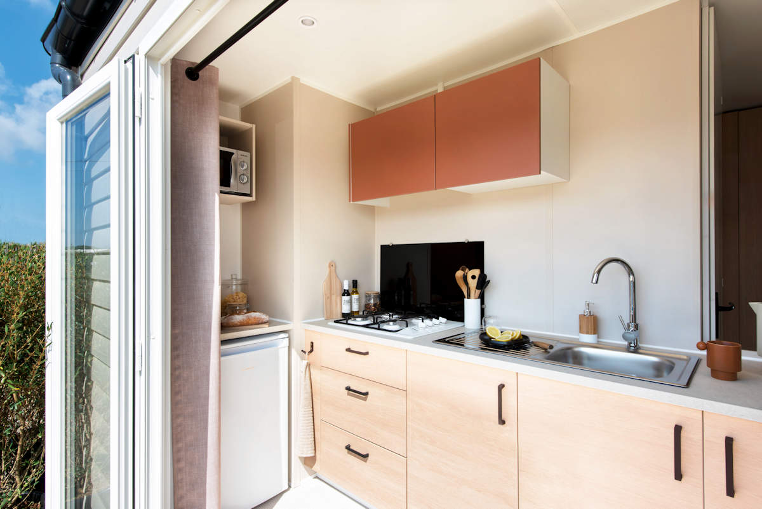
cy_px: 254
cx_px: 381
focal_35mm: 19
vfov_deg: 64.6
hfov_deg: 86.9
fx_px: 402
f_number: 16
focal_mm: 19
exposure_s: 1/15
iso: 31
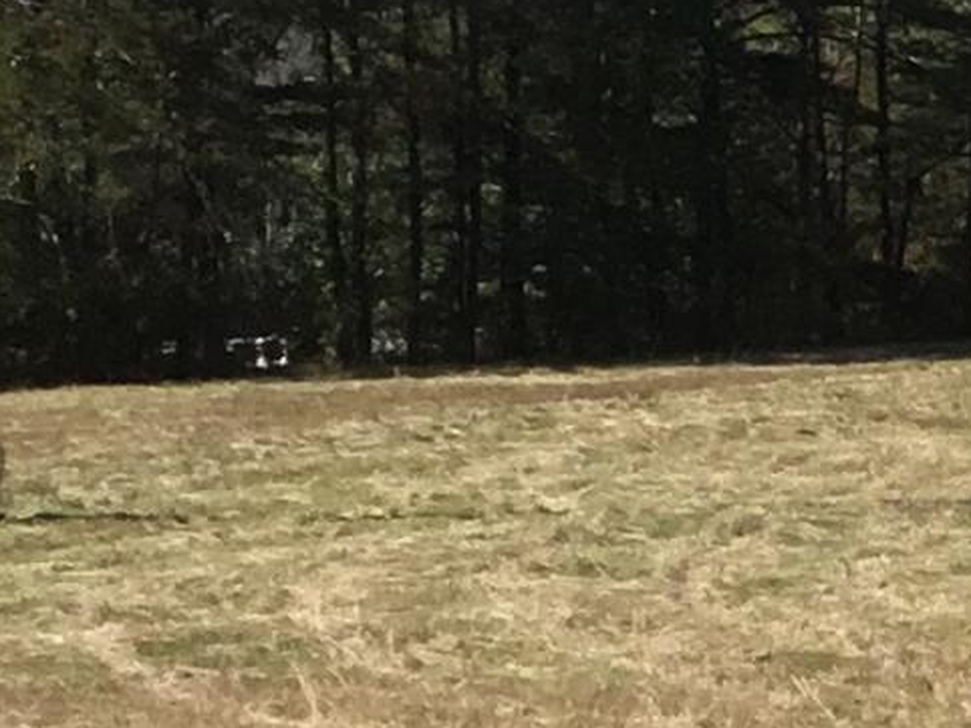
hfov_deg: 9.6
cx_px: 1892
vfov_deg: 7.7
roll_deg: +0.7
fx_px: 5411
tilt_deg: -4.3
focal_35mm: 193
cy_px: 678
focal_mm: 3.3
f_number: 2.4
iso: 25
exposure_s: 1/1199
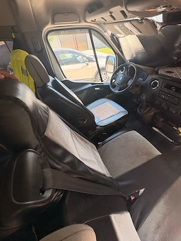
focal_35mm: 16
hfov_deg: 77.9
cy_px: 105
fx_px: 111
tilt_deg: -33.1
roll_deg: +7.7
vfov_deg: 94.0
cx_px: 100
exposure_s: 1/139
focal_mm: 2.22
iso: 64
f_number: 2.2
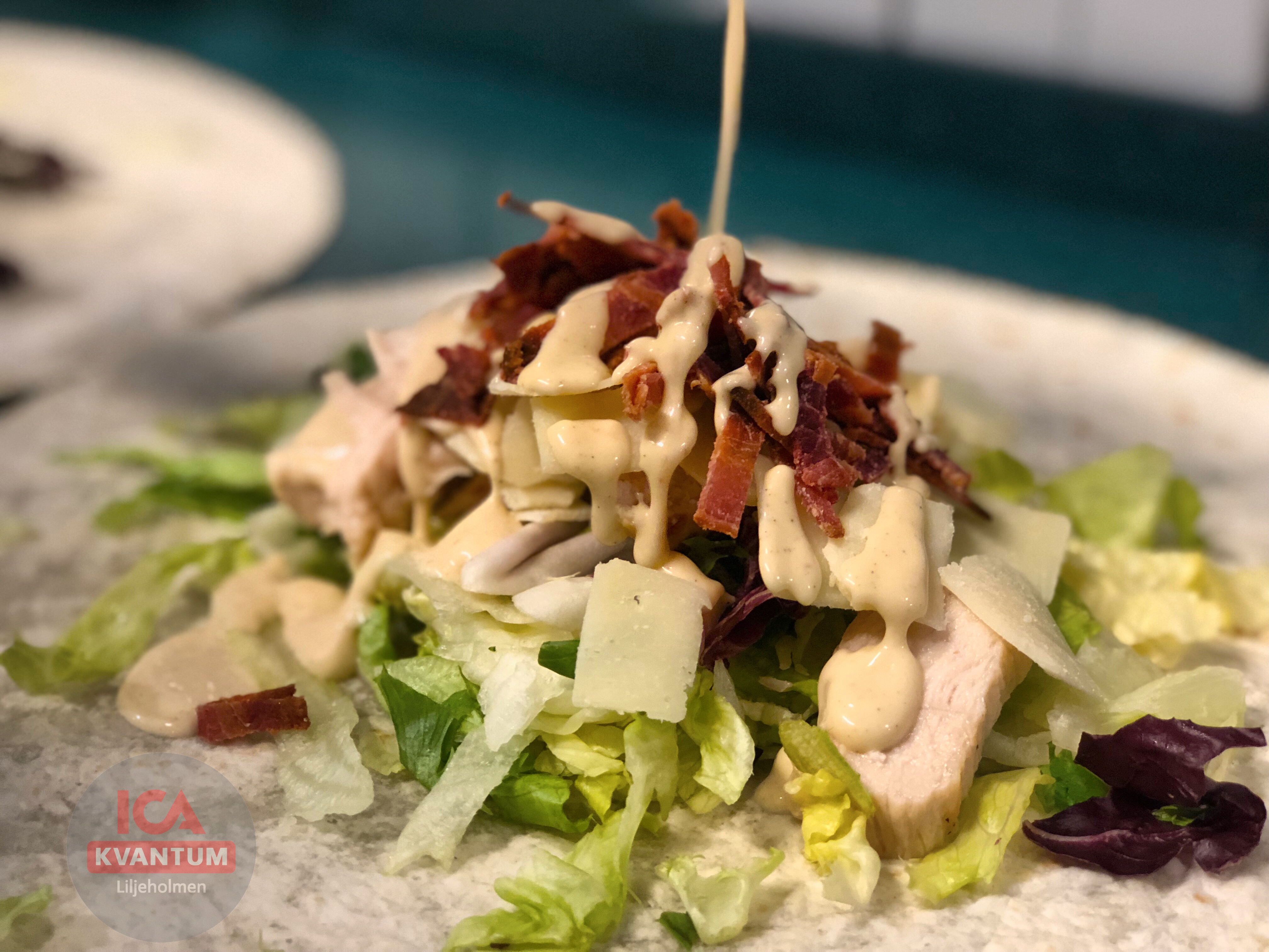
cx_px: 634
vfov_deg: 25.7
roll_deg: -0.8
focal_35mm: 57
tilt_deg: -25.7
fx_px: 2090
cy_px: 476
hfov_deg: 33.8
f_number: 2.8
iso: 250
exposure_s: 1/50
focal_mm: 6.6
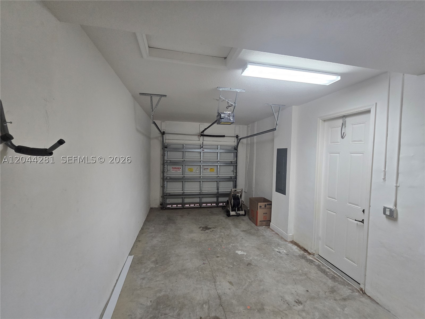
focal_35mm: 13
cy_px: 160
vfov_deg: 89.9
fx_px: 160
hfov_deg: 106.2
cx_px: 212
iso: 200
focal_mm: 2.2
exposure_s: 1/60
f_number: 2.2
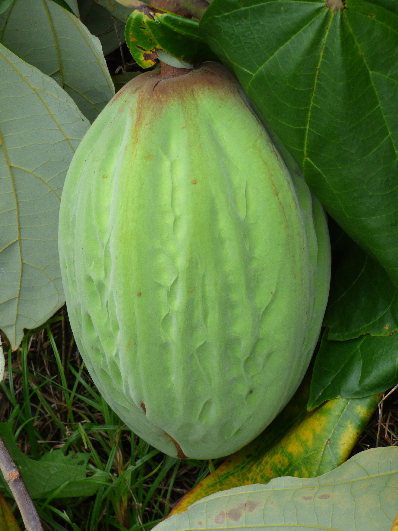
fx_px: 2928
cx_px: 199
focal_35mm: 191
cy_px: 266
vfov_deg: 10.4
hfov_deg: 7.8
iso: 100
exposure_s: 1/160
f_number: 5.5
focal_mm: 31.05
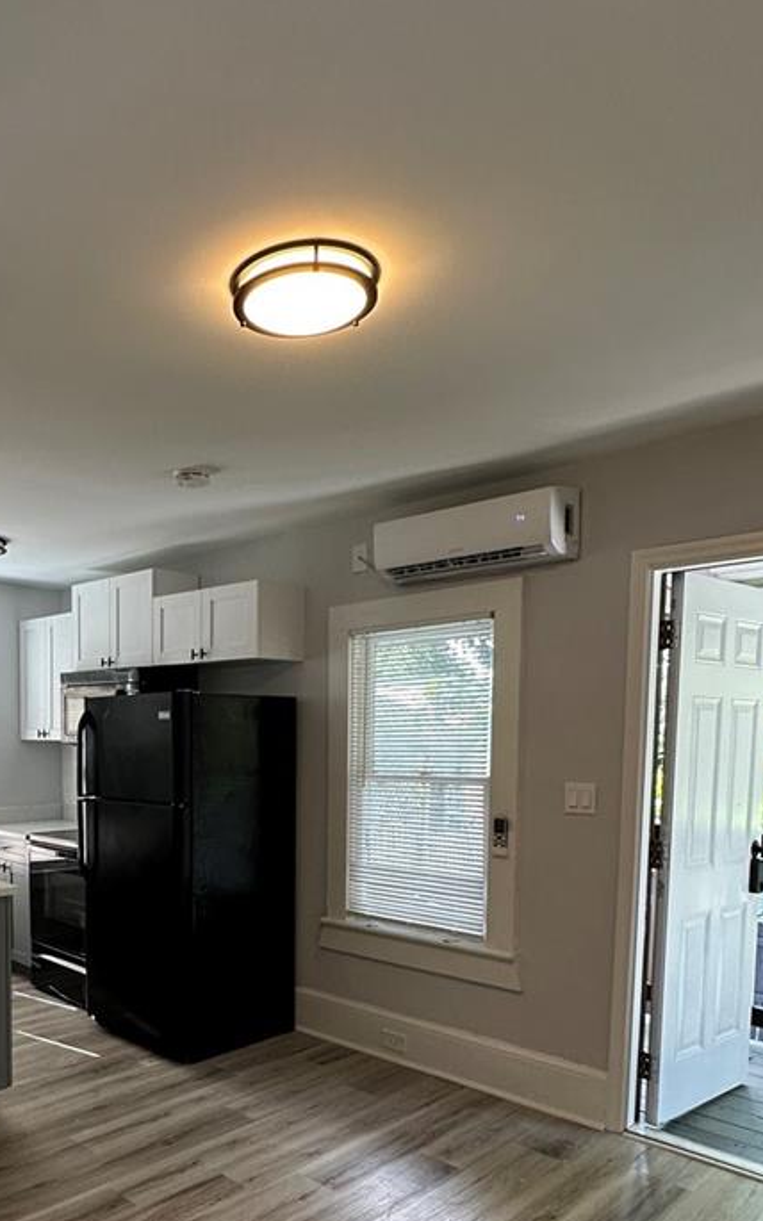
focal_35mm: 26
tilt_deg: -4.6
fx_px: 865
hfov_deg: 45.8
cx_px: 182
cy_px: 806
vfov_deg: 68.6
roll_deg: -0.8
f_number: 2.2
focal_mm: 2.22
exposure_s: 1/120
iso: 200
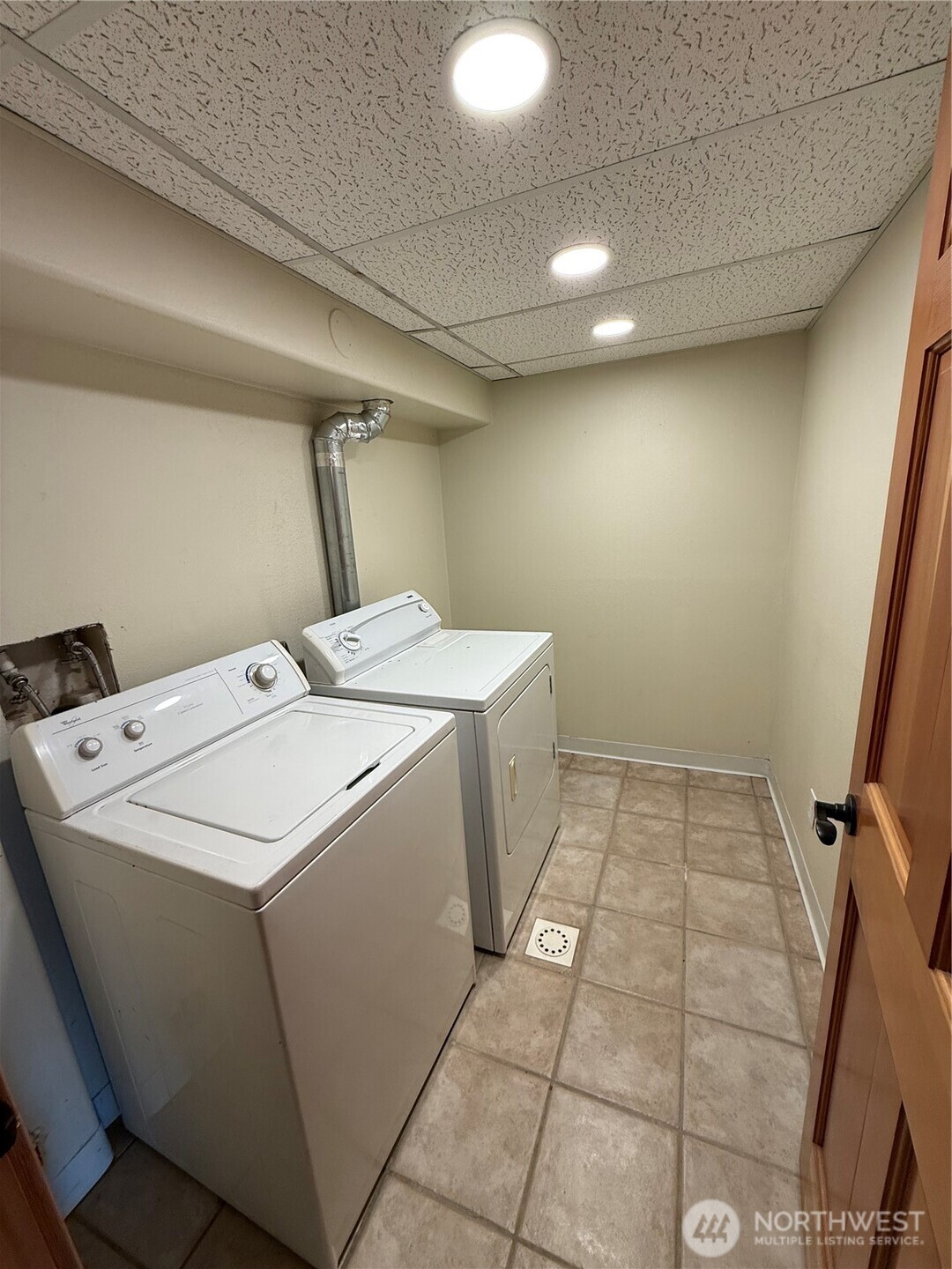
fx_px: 513
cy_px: 634
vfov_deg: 102.1
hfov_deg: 85.7
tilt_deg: -10.8
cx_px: 476
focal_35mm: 14
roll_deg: +4.4
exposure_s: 1/120
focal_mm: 2.22
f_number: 2.2
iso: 125
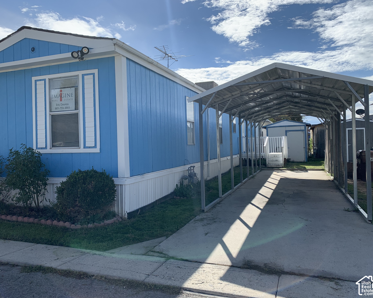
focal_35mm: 28
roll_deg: +2.2
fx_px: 309
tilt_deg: +2.4
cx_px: 177
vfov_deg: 51.5
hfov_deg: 62.2
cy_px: 146
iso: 25
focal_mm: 4.25
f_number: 1.8
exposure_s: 1/2681
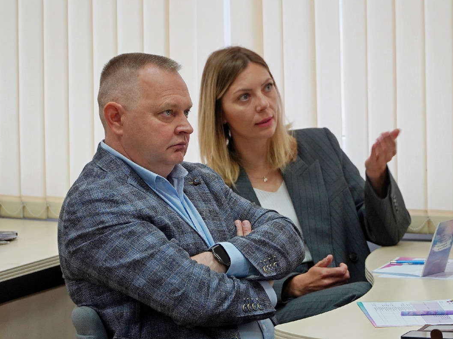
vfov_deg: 11.2
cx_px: 243
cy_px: 169
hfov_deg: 14.9
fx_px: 1734
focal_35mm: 133
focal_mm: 81
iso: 500
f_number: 4
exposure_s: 1/125
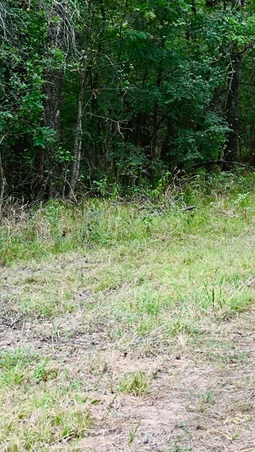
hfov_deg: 10.5
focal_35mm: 105
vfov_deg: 20.3
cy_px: 130
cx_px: 529
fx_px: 1257
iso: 500
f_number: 4
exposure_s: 1/125
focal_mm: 32.5
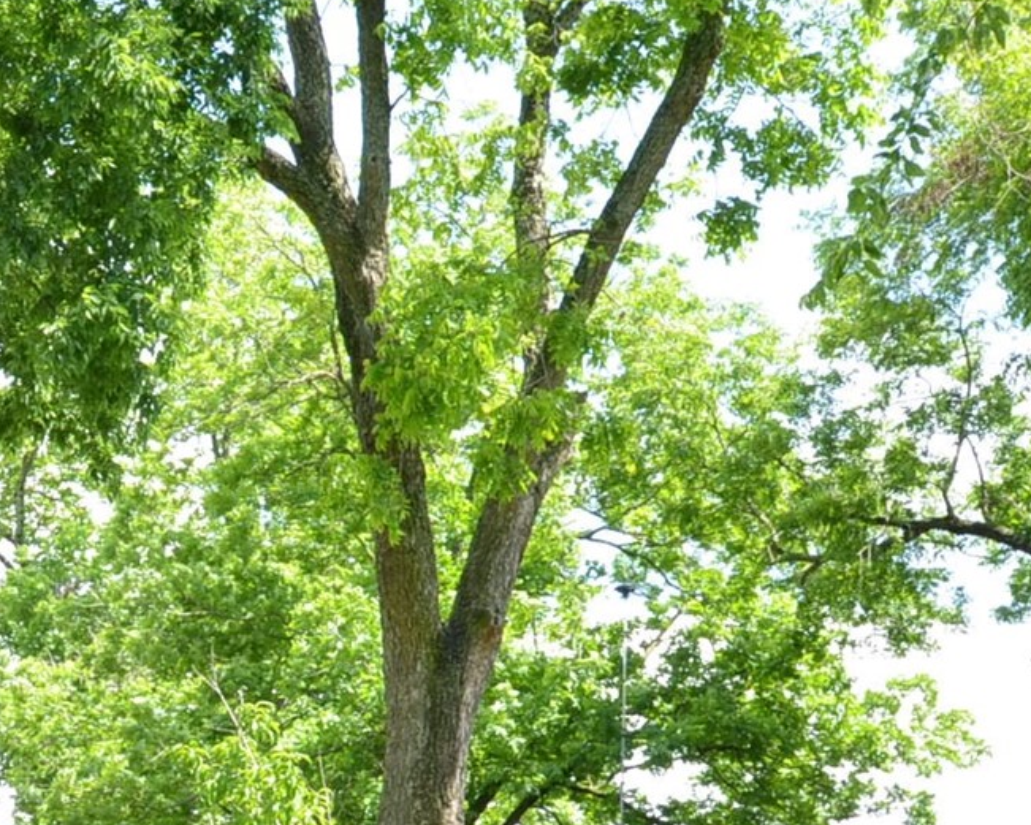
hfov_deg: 19.3
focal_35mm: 94
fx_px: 2869
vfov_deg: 15.7
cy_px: 995
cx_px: -177
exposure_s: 1/60
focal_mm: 20
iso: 200
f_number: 10
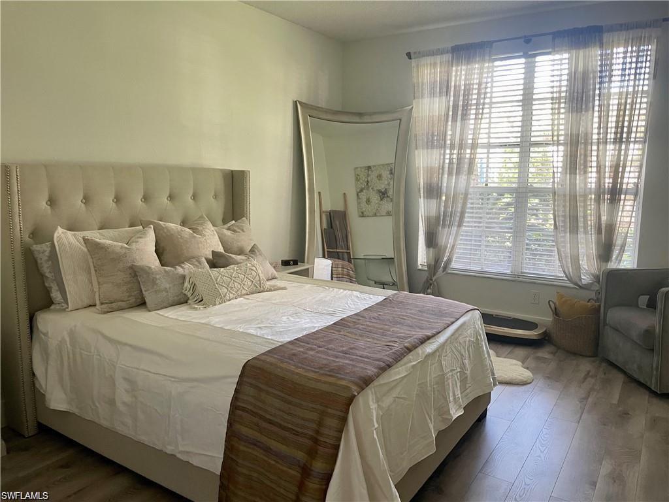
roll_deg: -0.3
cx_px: 334
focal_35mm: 26
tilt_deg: -7.4
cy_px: 251
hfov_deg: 67.3
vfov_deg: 53.1
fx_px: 502
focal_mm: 4.2
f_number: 1.6
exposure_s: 1/60
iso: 200
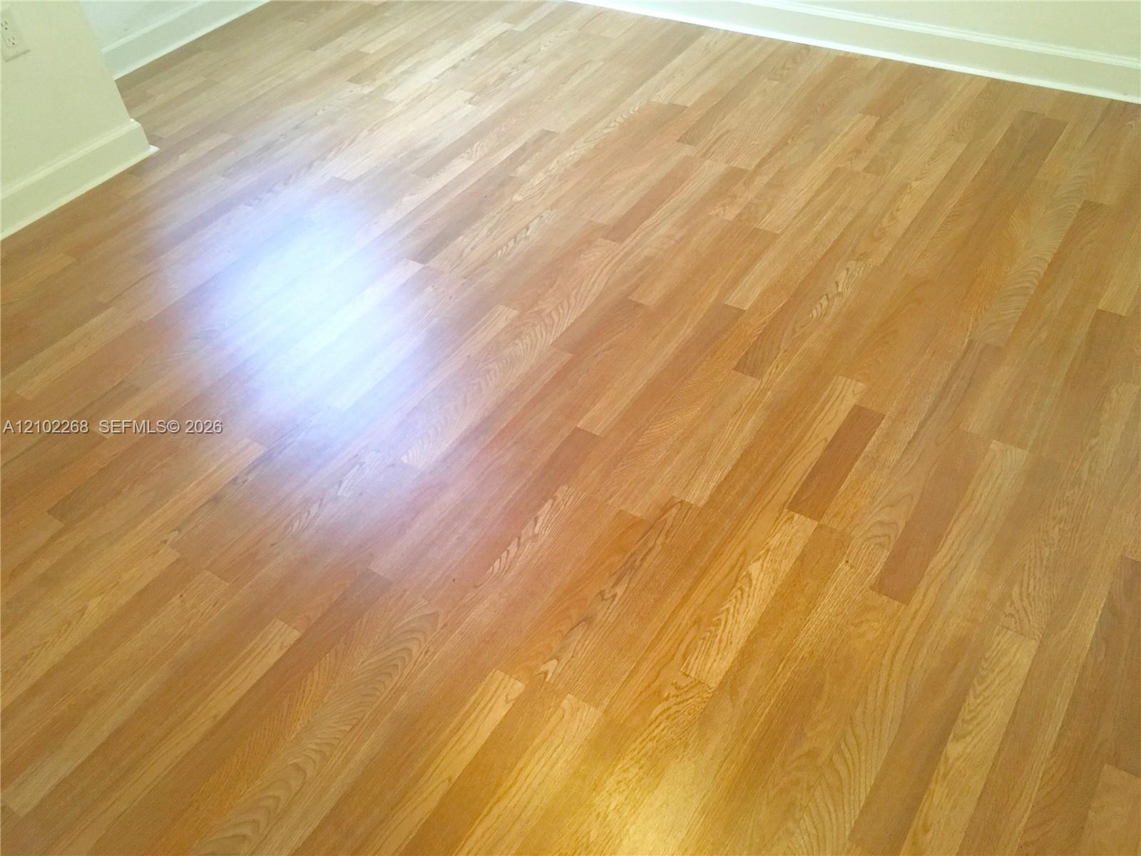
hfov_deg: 61.7
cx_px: 570
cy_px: 428
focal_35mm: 29
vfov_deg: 48.2
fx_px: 956
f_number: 2.2
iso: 200
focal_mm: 4.15
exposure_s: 1/20
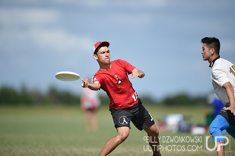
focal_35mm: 400
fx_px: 2610
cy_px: 78
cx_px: 118
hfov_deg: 5.2
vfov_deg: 3.4
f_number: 2.8
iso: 100
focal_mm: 400
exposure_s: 1/2500
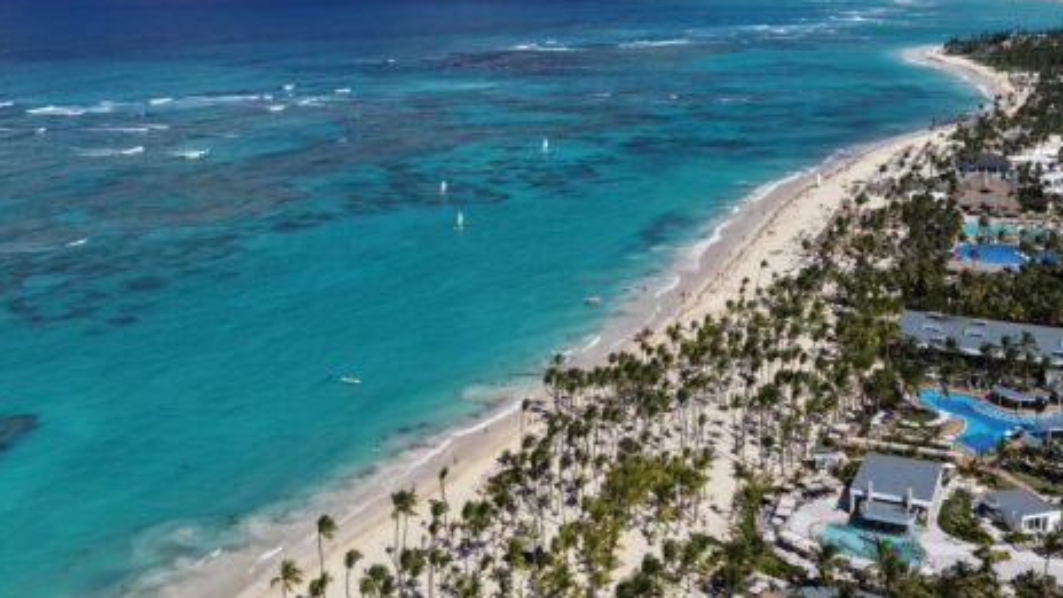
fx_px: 1240
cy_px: 173
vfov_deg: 26.9
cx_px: 596
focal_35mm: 44
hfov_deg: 46.3
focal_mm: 8.67
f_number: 1.8
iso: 120
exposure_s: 1/6400
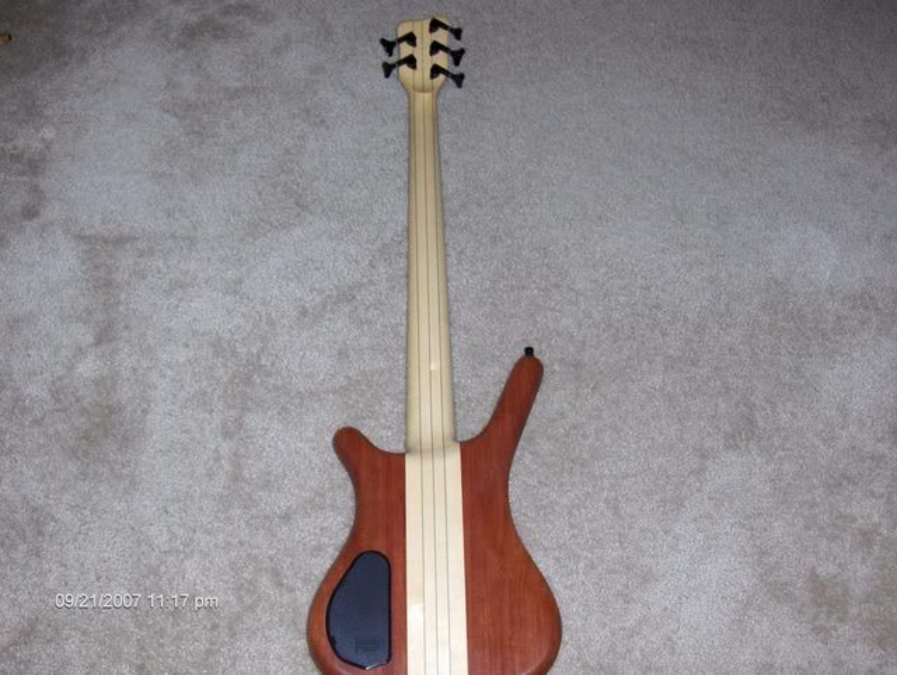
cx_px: 448
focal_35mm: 41
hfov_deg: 45.7
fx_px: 1064
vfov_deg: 35.2
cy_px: 338
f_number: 3.5
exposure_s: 1/60
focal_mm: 6.5
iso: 100
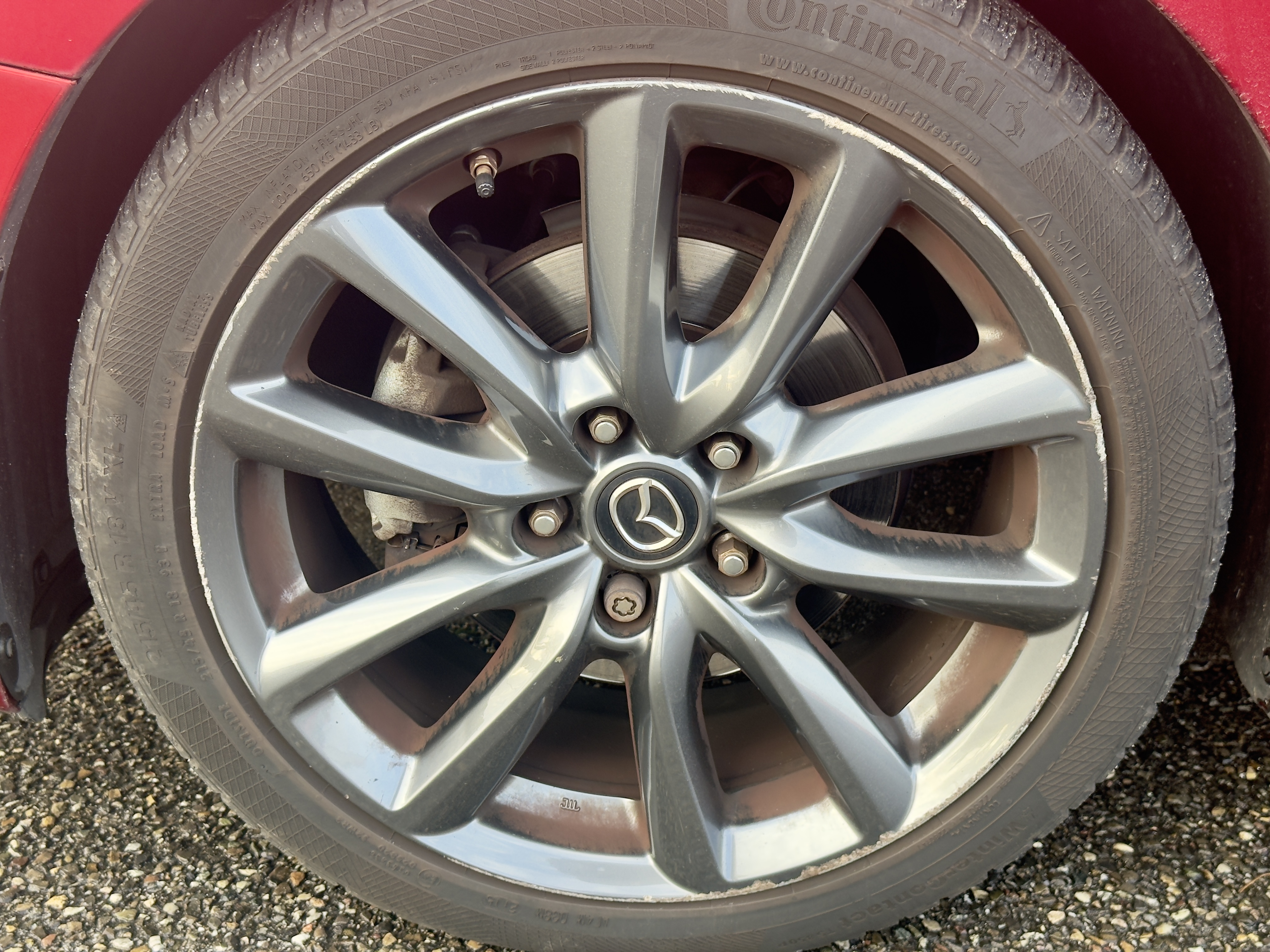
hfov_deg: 39.7
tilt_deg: -23.9
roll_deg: -2.1
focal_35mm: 48
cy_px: 476
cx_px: 635
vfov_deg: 30.3
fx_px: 1761
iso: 64
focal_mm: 6.76
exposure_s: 1/218
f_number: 1.78
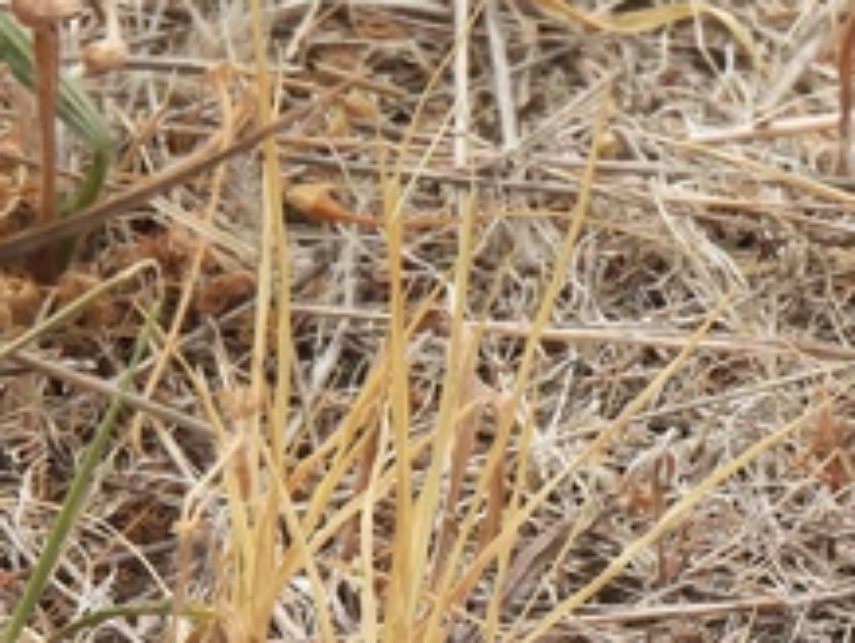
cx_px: 777
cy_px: 827
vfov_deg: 0.7
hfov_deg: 1.0
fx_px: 50789
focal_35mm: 2054
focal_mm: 125
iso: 100
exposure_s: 1/320
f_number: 6.3
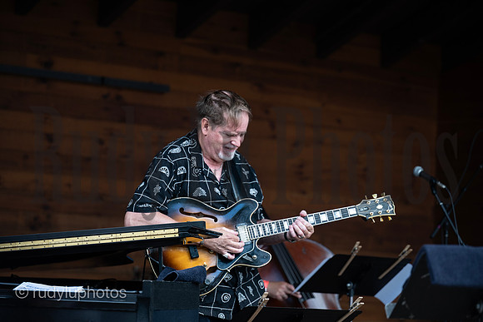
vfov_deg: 12.5
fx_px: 1476
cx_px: 242
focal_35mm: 110
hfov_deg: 18.6
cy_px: 161
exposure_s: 1/1600
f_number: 3.2
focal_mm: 110
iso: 800
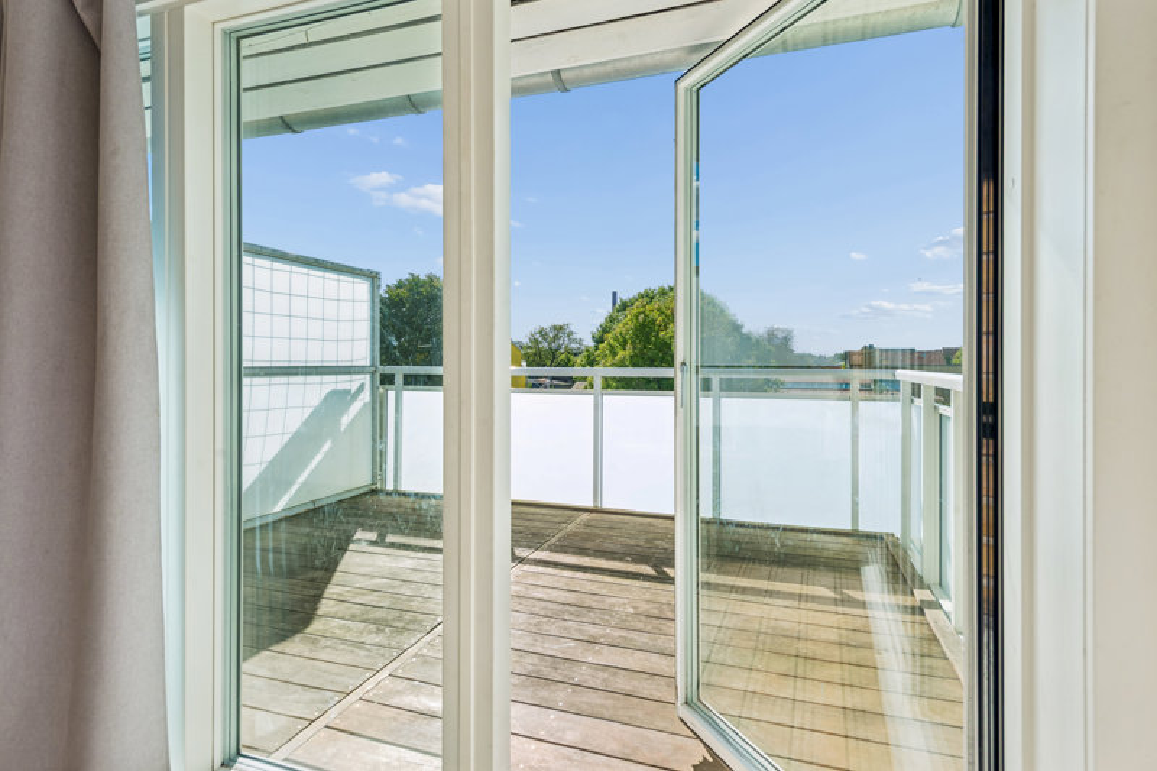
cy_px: 386
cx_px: 578
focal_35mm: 18
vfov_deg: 67.4
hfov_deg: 90.0
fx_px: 578
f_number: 10
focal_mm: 18
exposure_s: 1/320
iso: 250
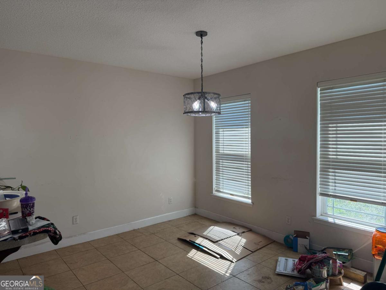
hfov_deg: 71.6
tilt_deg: +1.1
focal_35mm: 24
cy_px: 145
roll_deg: +1.2
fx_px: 268
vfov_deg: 56.8
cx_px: 193
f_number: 1.78
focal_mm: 6.76
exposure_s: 1/210
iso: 80
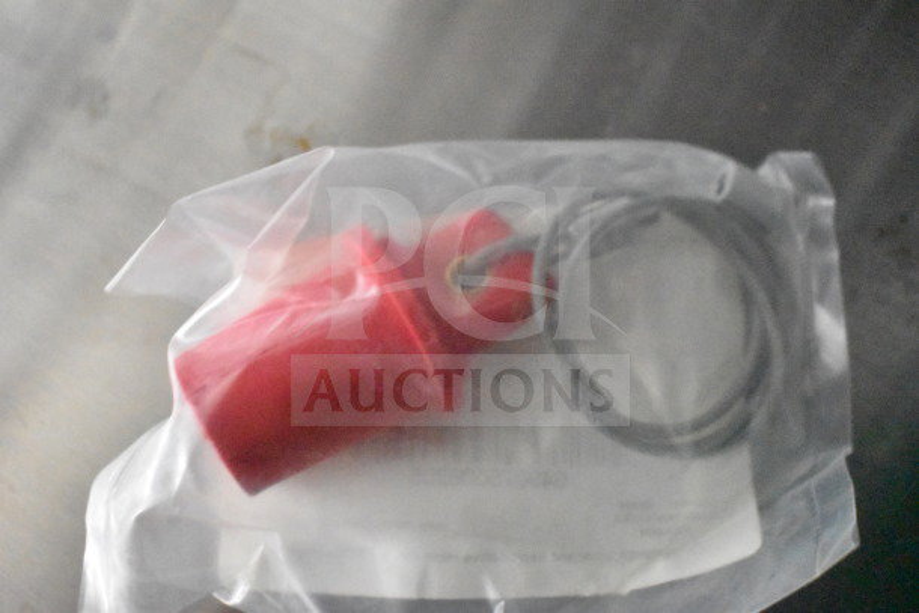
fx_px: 919
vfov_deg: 36.9
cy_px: 306
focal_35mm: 36
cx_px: 460
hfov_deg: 53.1
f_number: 4
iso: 25600
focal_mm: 24
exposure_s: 1/40
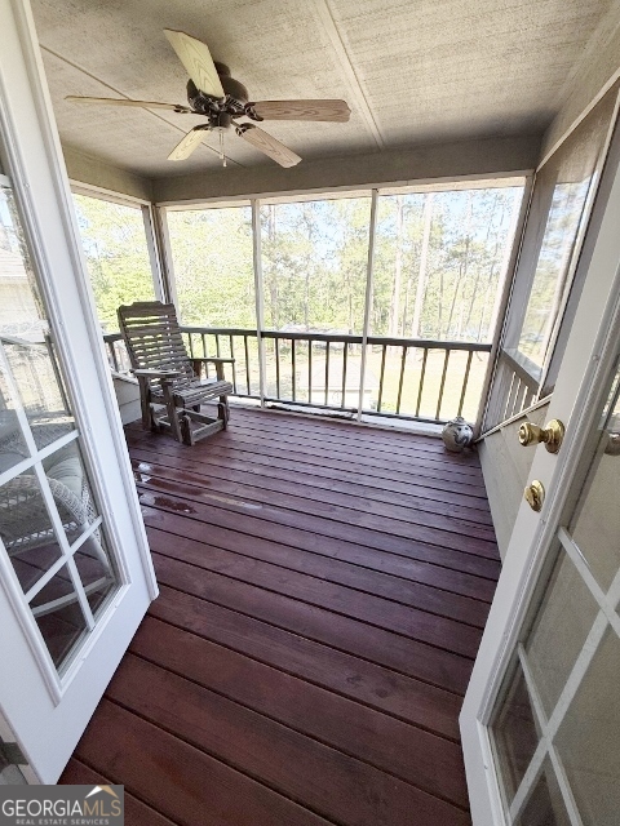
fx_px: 334
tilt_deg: -21.7
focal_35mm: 14
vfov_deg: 102.1
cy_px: 413
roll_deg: +0.0
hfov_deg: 85.7
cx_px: 310
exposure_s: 1/223
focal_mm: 2.22
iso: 50
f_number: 2.2
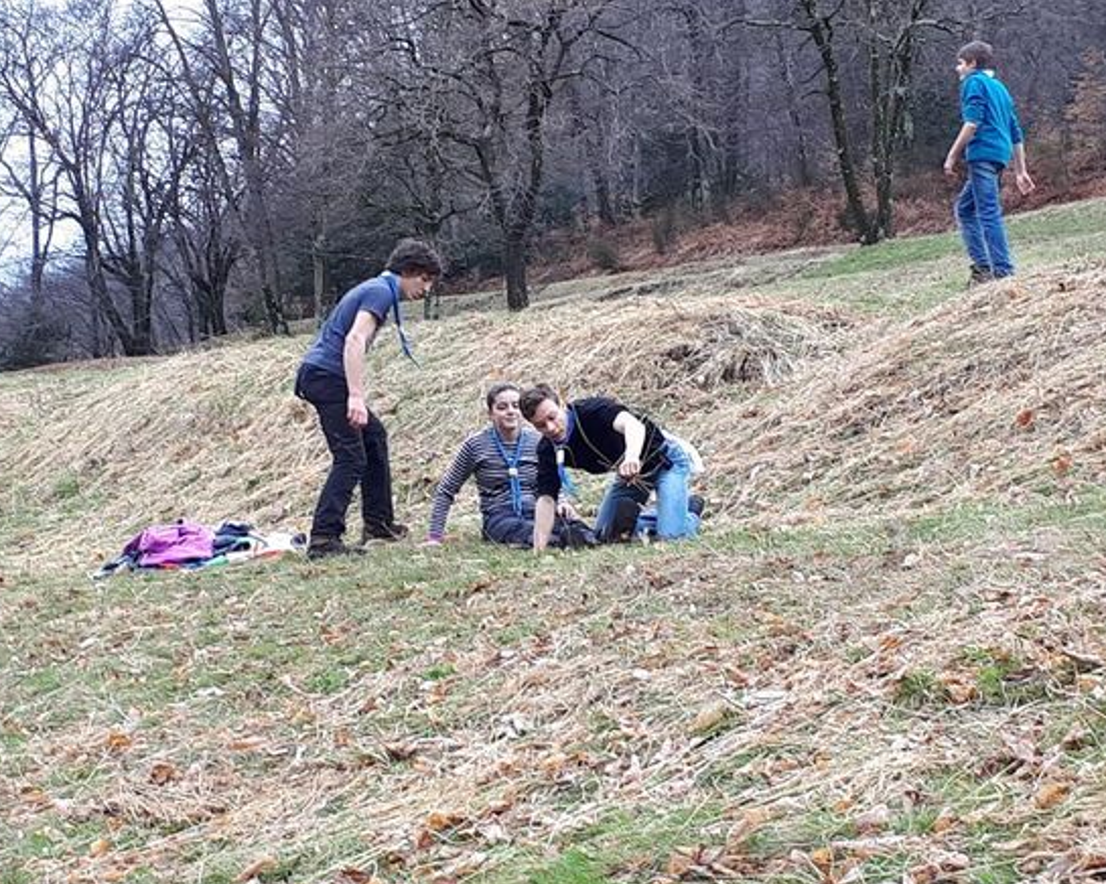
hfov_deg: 60.4
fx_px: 949
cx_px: 546
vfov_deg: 50.0
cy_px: 454
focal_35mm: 29
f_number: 1.9
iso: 40
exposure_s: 1/161
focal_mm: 3.6
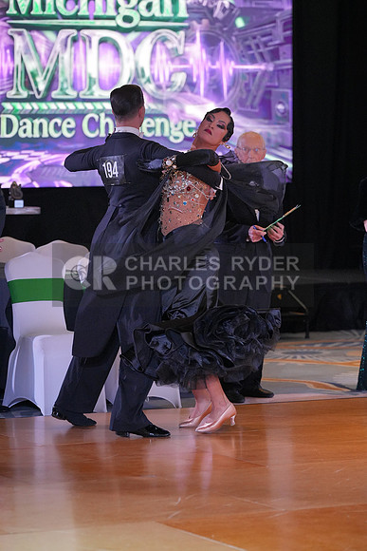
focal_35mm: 151
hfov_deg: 9.1
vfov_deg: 13.6
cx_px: 184
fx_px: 2307
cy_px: 276
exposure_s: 1/400
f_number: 4
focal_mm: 151
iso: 4000
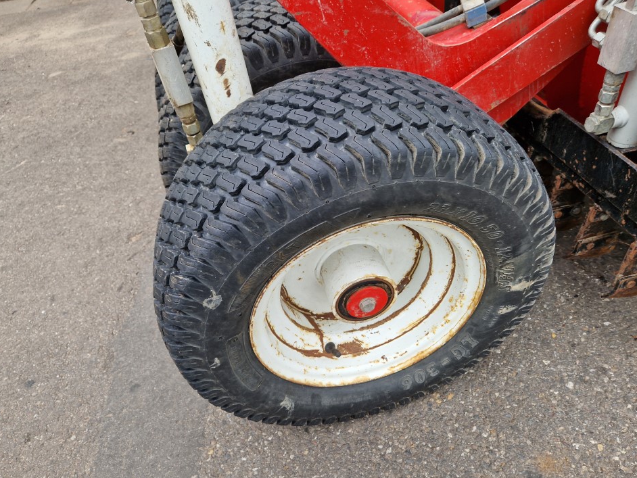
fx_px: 460
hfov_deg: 69.4
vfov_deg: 54.9
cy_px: 244
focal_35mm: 25
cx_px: 327
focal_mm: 5.4
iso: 50
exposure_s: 1/180
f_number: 1.8
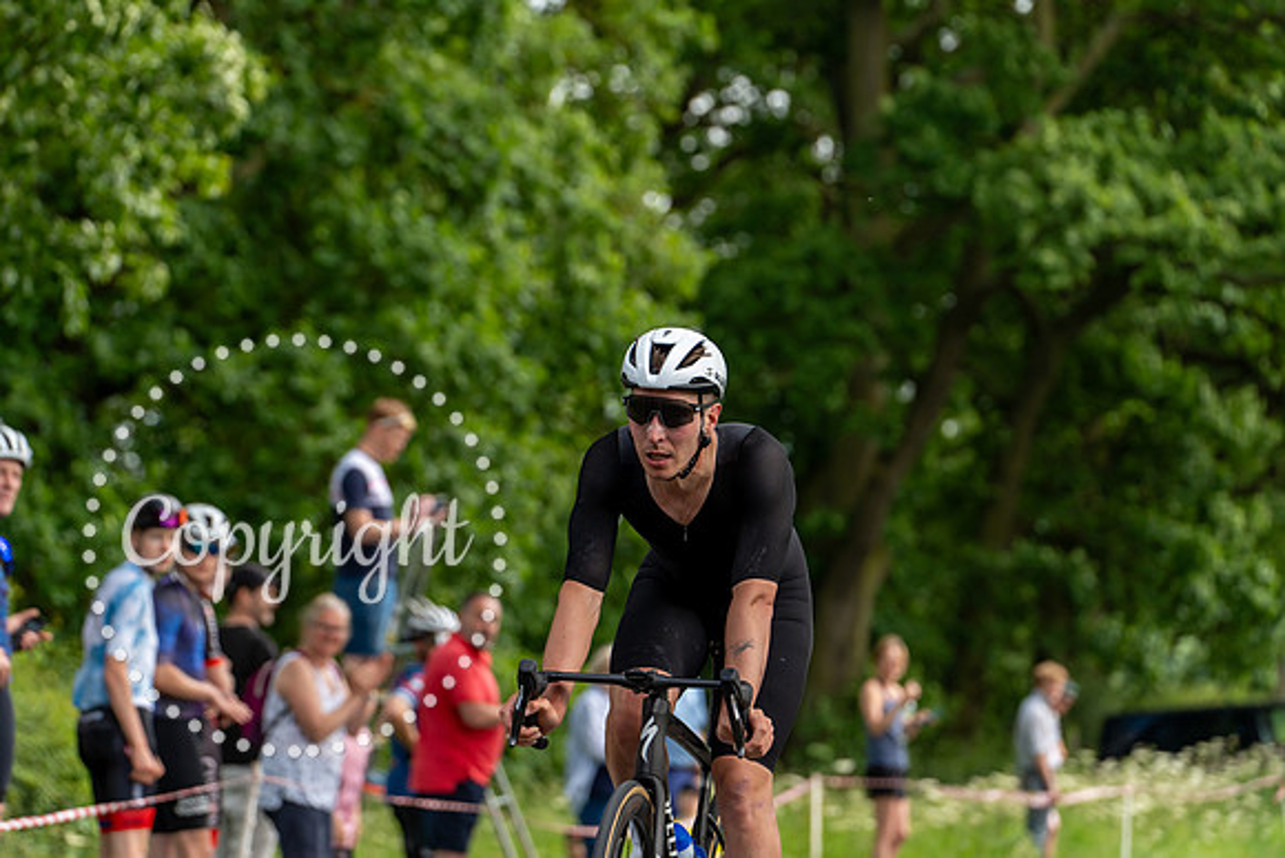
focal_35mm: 155
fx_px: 5534
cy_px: 429
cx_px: 642
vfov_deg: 8.9
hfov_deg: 13.2
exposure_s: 1/1000
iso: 250
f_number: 4
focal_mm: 155
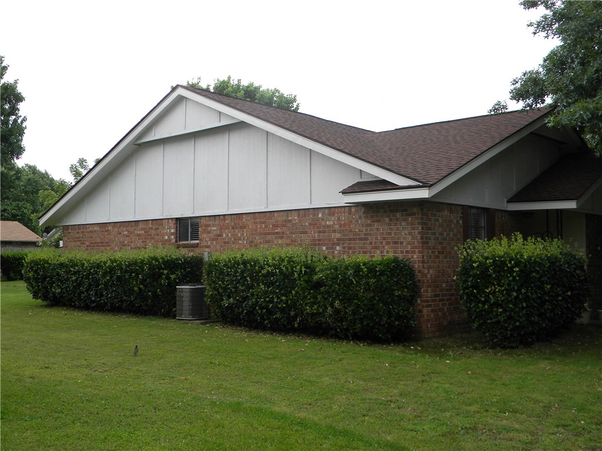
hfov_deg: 51.4
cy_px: 226
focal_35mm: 36
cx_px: 301
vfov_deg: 39.7
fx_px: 626
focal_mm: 6.4
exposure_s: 1/212
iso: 80
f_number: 3.7
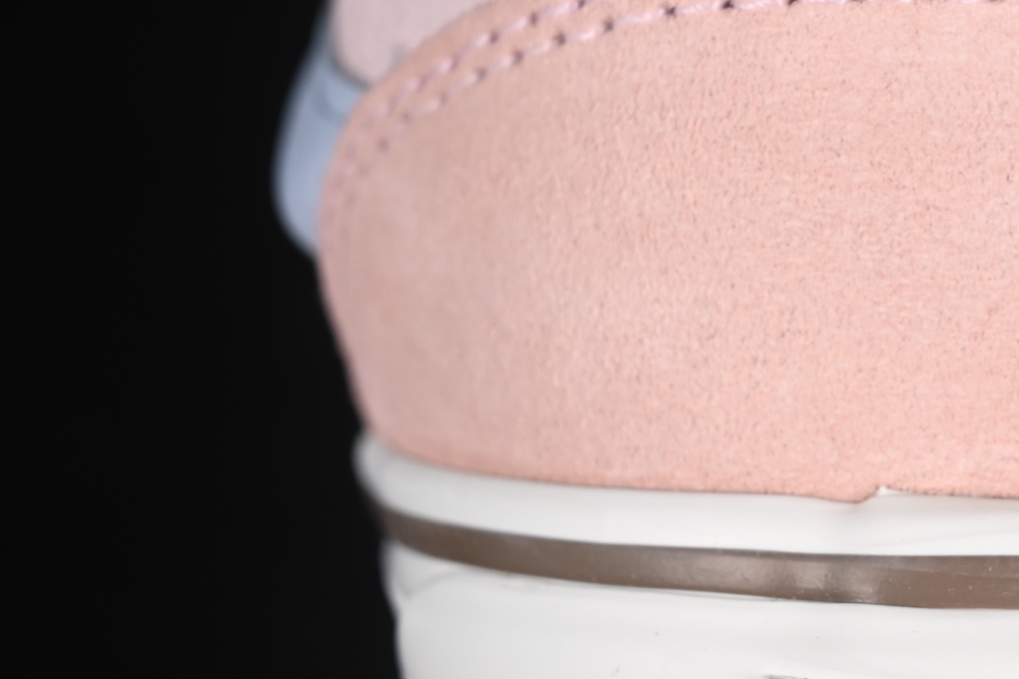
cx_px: 960
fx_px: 4359
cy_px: 218
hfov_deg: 13.2
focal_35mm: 154
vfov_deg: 8.9
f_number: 7.1
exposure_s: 1/80
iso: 160
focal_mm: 50
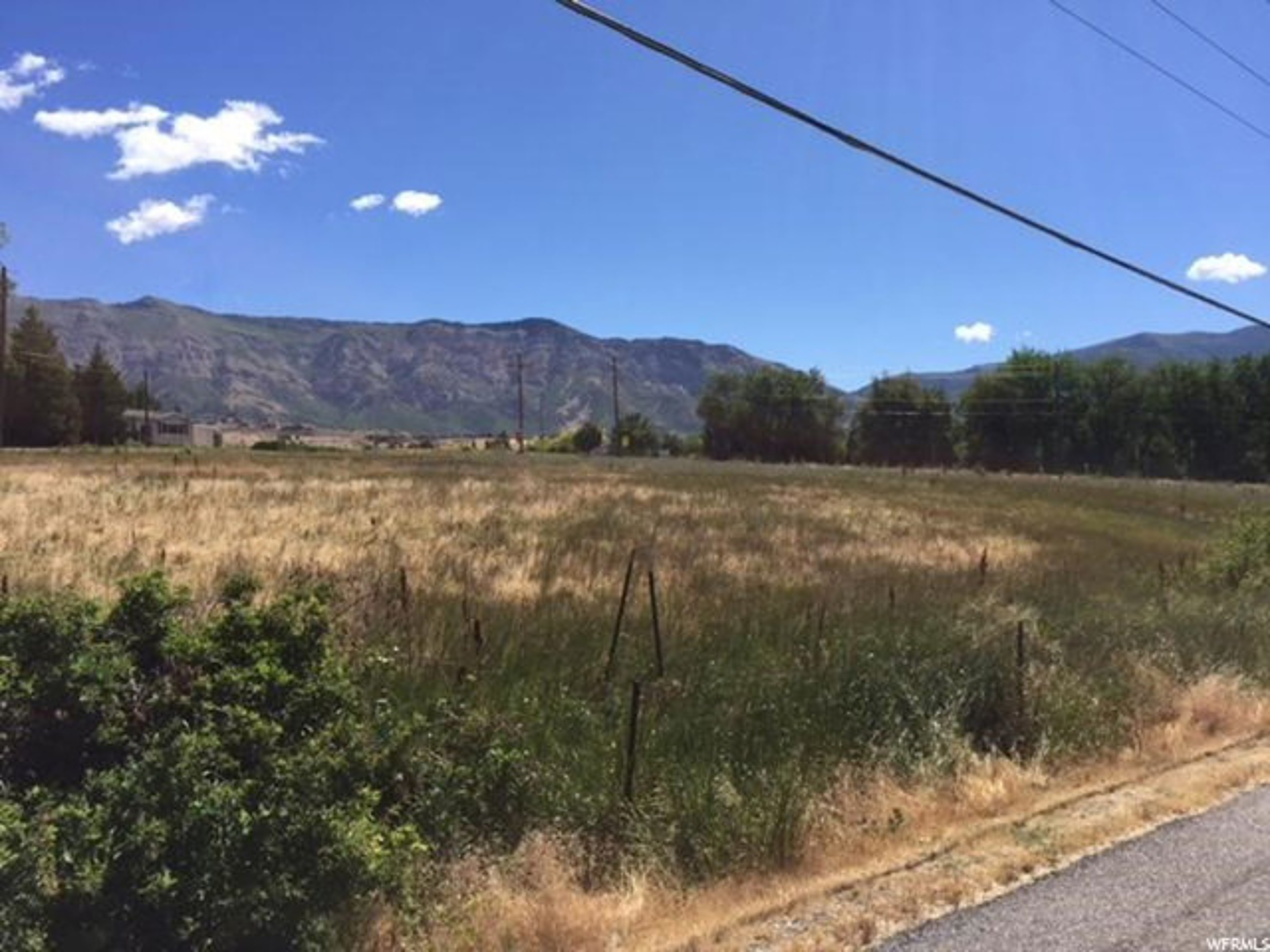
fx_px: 1064
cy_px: 476
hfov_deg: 61.7
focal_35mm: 29
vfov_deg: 48.2
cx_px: 635
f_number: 2.2
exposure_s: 1/2083
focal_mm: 4.15
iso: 32
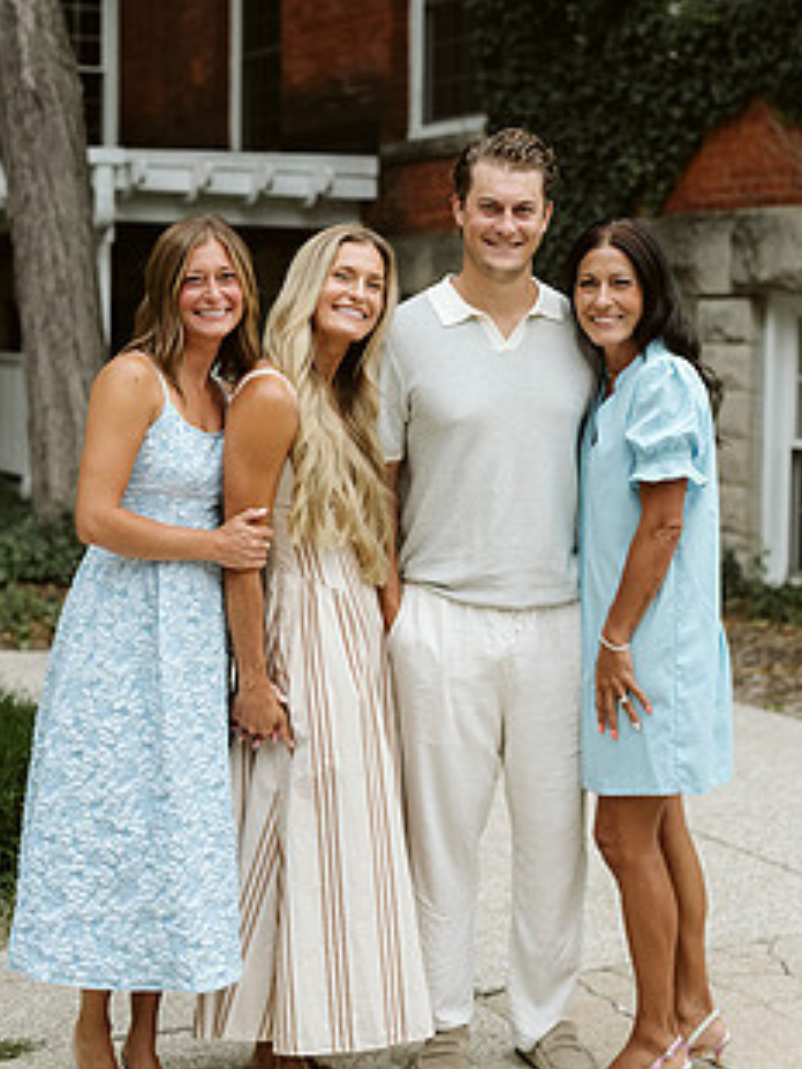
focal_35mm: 70
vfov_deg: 27.7
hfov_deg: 21.0
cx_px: 398
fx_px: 2161
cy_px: 470
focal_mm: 50
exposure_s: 1/800
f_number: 2.5
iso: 1000
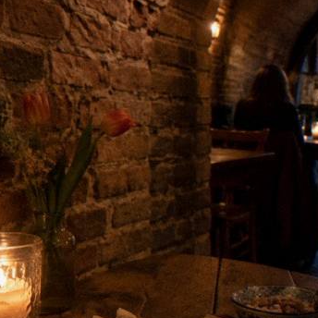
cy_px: 214
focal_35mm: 93
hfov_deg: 18.6
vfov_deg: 18.6
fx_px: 967
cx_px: 204
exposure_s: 1/40
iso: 2500
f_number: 4.5
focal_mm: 47
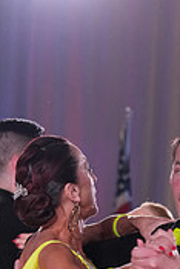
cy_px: 412
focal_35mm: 331
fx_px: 2477
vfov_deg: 6.1
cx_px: 118
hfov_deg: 4.2
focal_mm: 100
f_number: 4
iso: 2500
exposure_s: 1/500
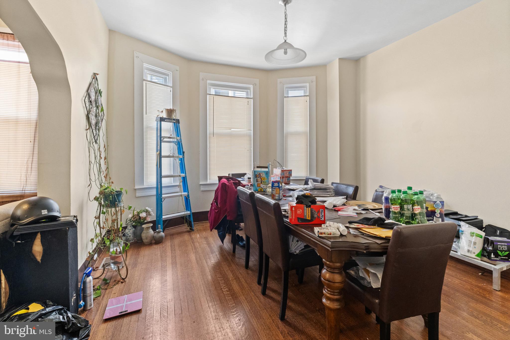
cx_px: 255
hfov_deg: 96.8
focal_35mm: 16
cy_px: 170
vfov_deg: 73.7
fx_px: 227
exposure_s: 1/15
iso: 3200
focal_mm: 16
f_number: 6.3
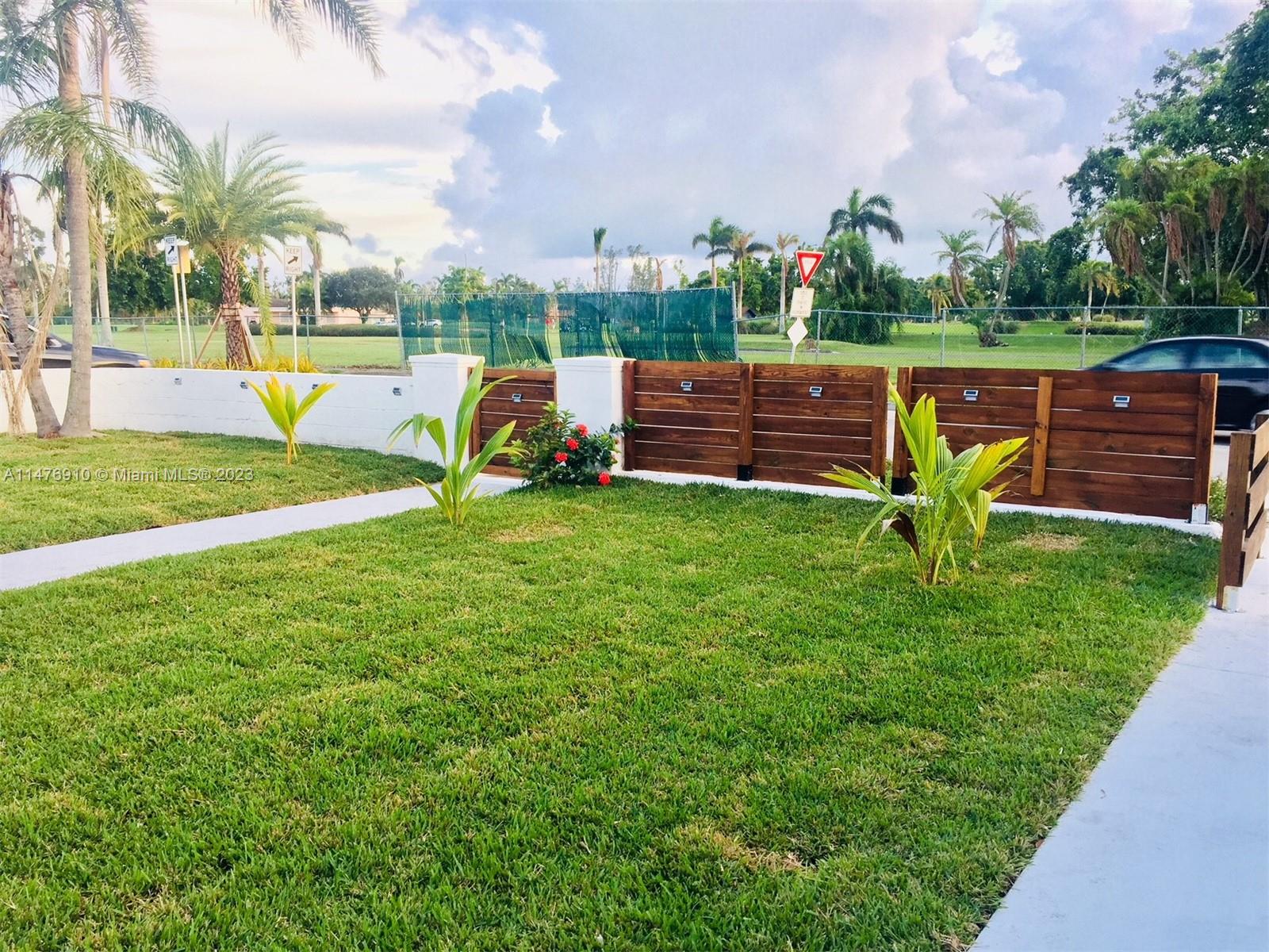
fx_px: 1063
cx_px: 634
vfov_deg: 48.2
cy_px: 476
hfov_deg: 61.7
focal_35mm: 29
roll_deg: +0.2
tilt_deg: -8.6
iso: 32
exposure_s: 1/60
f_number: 2.2
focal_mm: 4.15
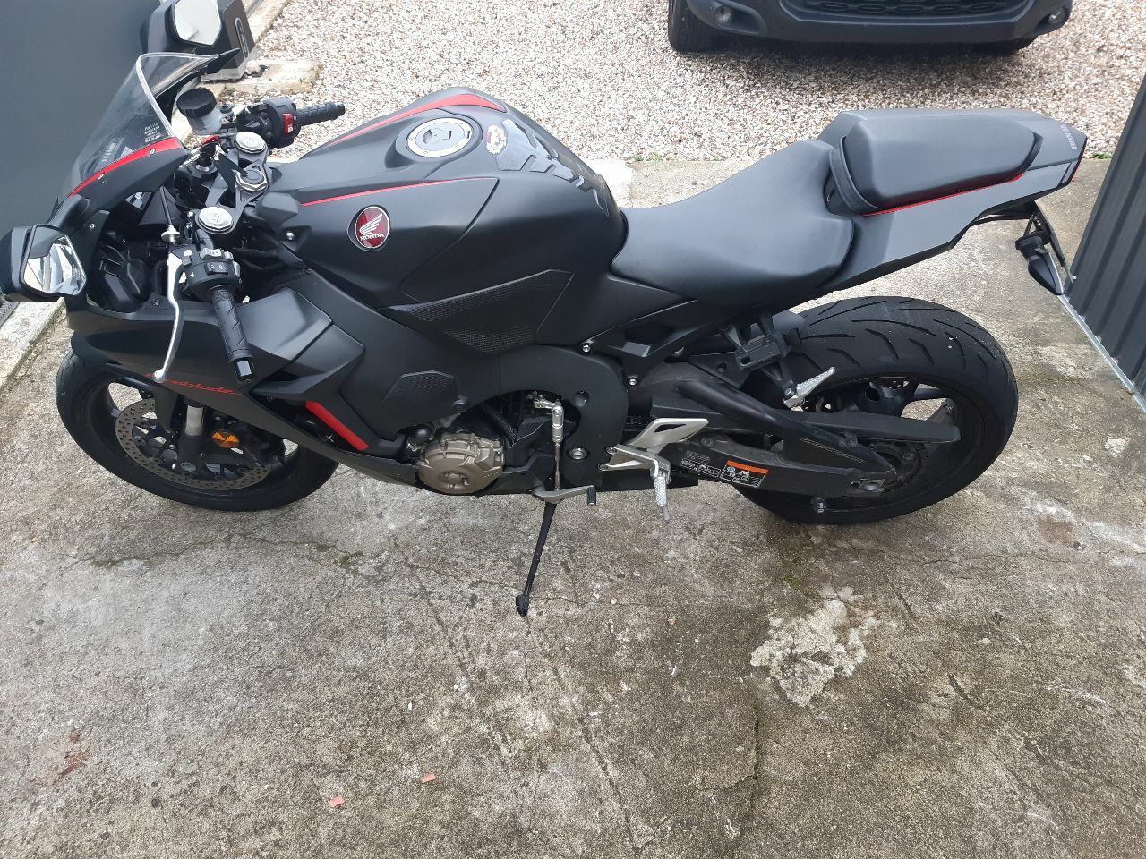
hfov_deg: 67.3
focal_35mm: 26
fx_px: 861
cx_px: 573
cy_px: 430
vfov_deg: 53.1
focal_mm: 3.92
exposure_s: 1/100
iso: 64
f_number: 1.7
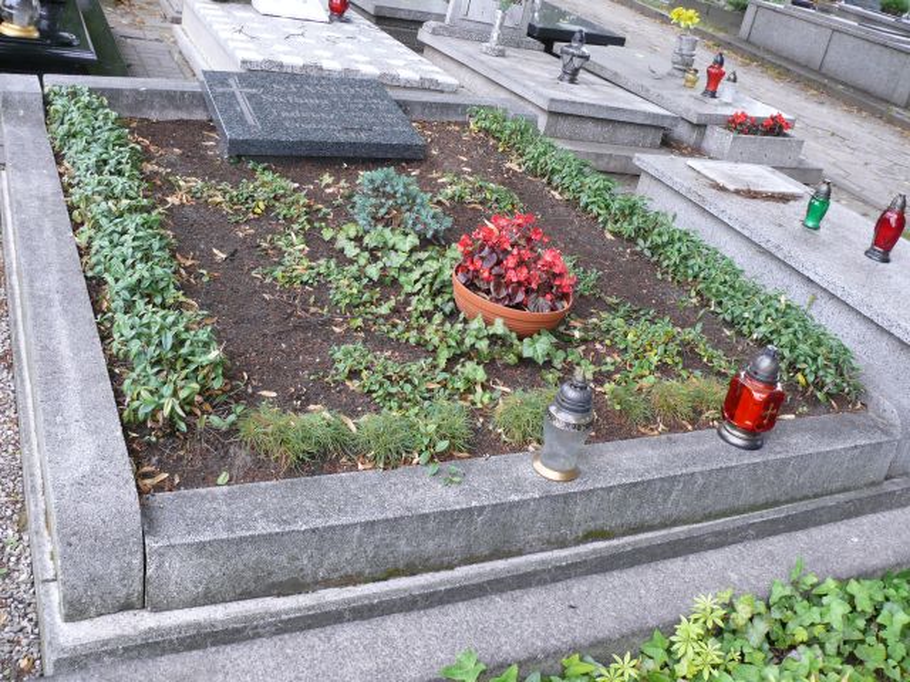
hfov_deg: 52.6
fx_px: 920
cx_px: 455
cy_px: 341
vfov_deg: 40.7
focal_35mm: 35
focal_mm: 7.4
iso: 100
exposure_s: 1/50
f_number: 2.8
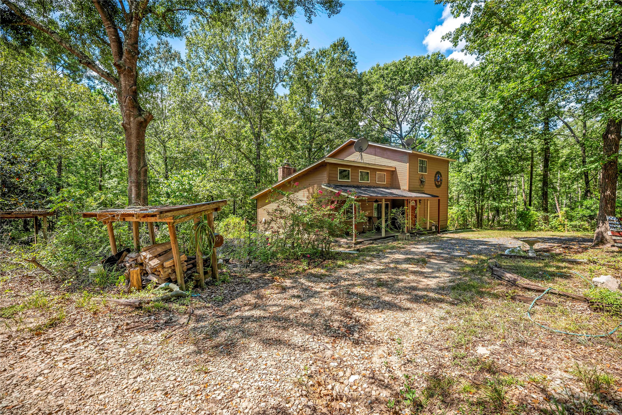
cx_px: 311
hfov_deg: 54.4
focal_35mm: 35
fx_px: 605
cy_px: 208
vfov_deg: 37.9
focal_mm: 35
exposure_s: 1/500
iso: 100
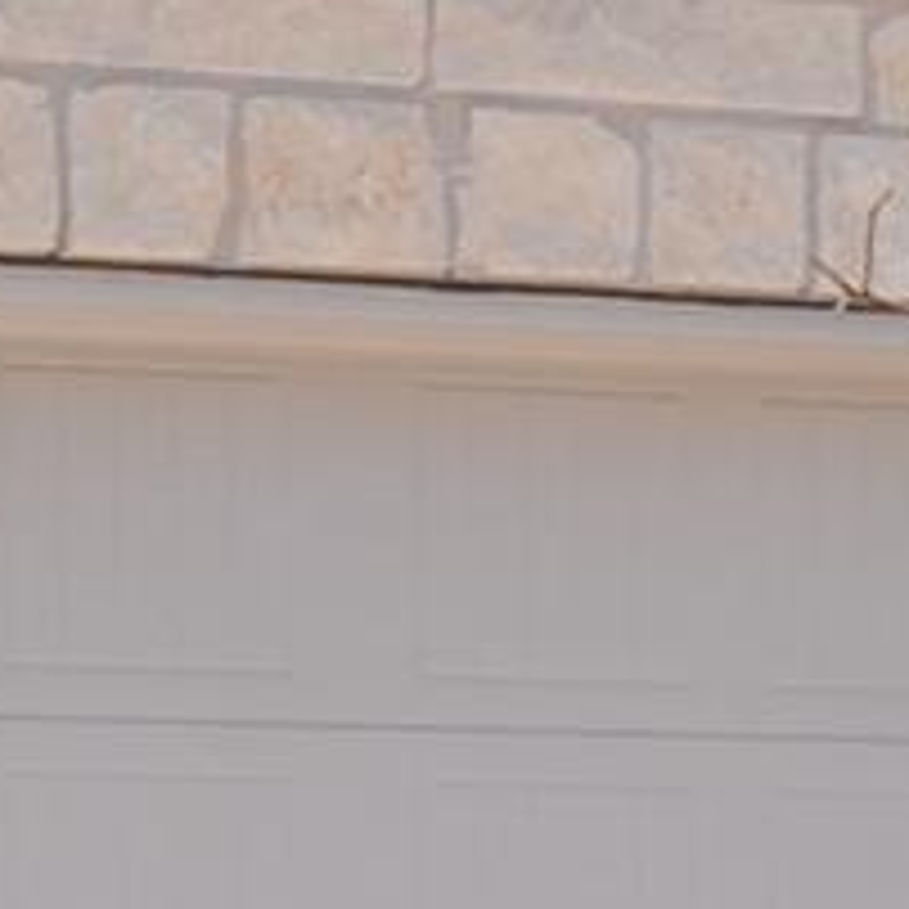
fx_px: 8437
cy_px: 104
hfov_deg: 6.0
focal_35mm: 284
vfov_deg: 6.2
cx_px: -1004
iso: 200
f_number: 10
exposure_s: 1/400
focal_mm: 22
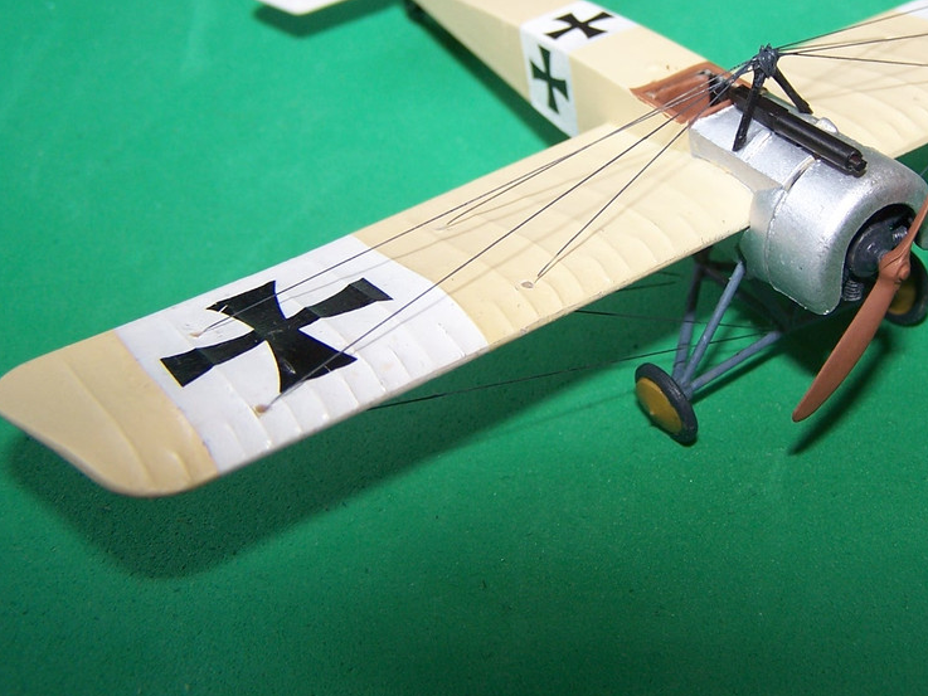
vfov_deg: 26.4
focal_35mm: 55
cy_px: 210
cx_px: 637
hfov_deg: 34.5
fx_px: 1475
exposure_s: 1/60
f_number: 2.8
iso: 80
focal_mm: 6.3
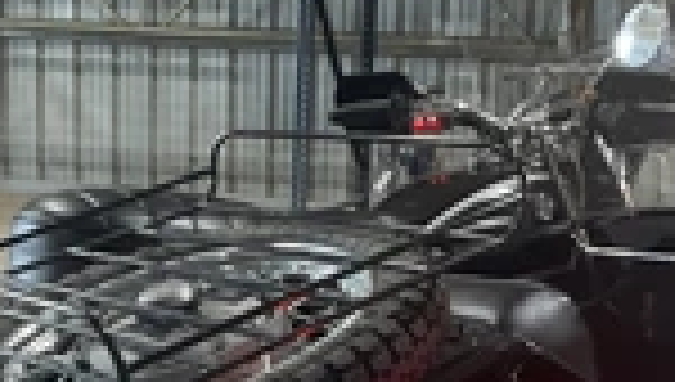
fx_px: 1506
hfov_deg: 25.3
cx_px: 369
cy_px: 427
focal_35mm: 84
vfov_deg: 14.1
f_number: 1.8
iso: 160
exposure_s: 1/60
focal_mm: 3
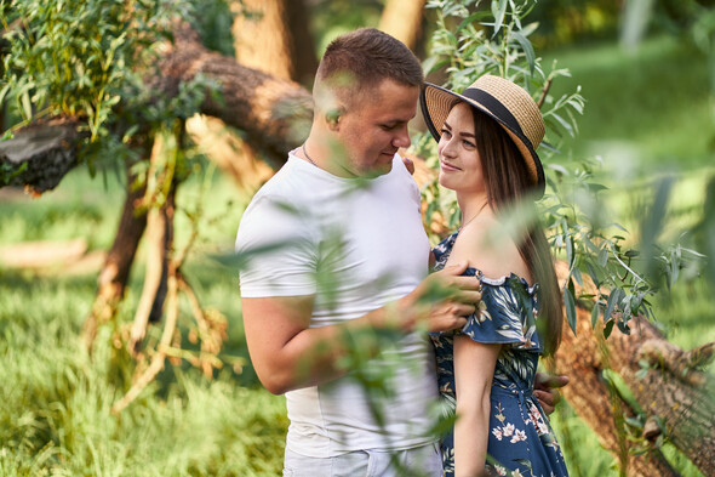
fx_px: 1688
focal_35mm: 85
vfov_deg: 16.1
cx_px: 358
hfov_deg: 23.9
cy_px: 238
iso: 200
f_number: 1.8
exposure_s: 1/400
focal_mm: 85
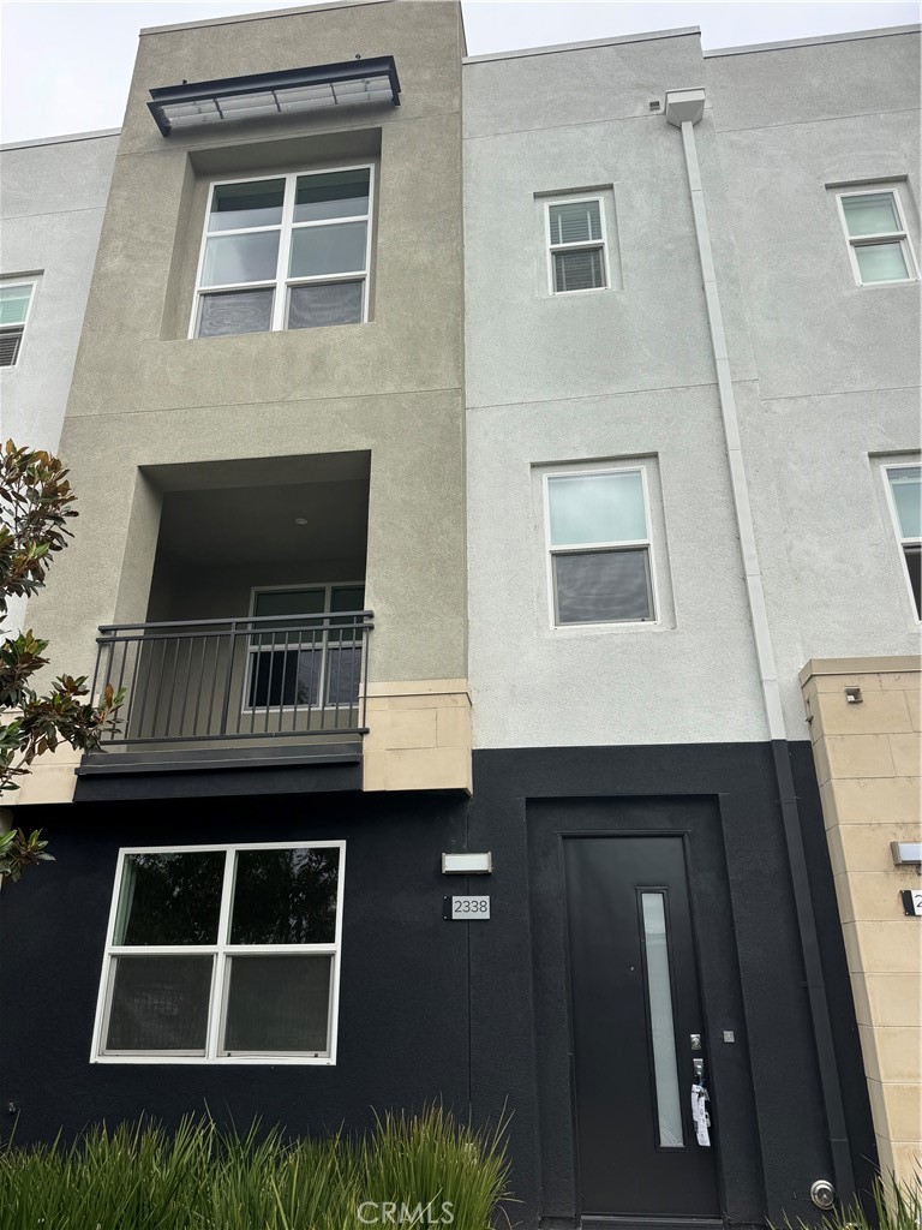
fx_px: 852
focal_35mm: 24
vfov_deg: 71.6
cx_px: 461
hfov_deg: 56.8
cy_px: 615
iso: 80
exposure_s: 1/4310
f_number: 1.78
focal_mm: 6.76
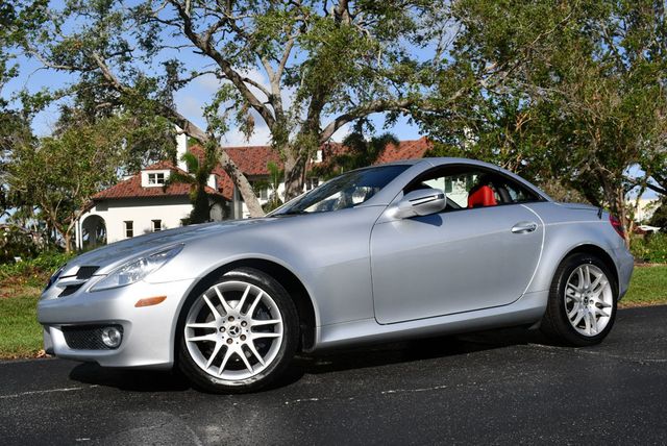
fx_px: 742
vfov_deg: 33.5
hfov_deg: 48.4
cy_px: 223
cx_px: 334
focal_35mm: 40
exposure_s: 1/400
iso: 100
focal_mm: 20
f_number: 10
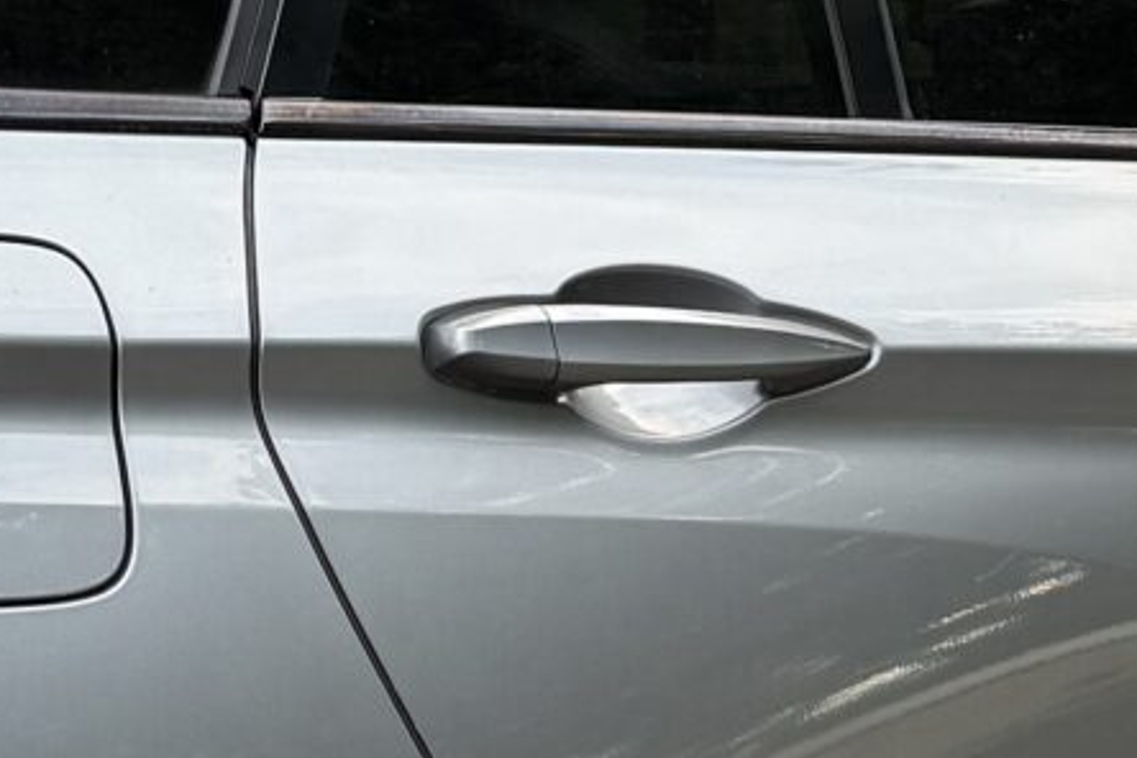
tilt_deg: -10.6
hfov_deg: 14.3
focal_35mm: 144
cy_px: 778
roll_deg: -0.7
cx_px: 579
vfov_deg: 9.5
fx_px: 4548
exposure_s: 1/121
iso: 80
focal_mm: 6.76
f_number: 1.78
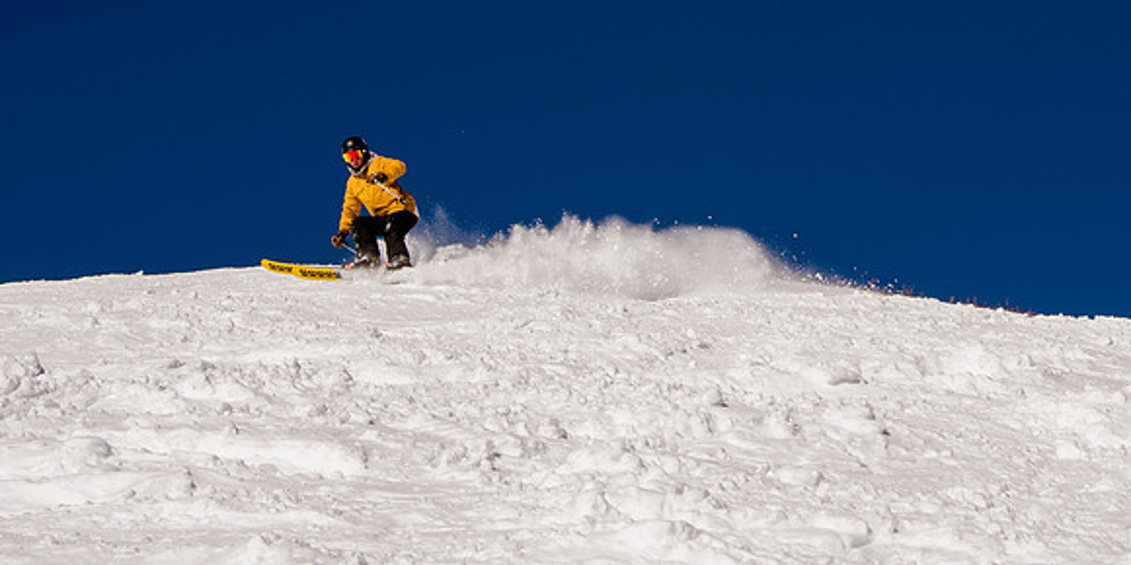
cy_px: 44
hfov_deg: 21.4
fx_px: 2996
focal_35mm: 103
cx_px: 667
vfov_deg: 10.7
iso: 160
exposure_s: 1/800
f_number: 10
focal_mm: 46
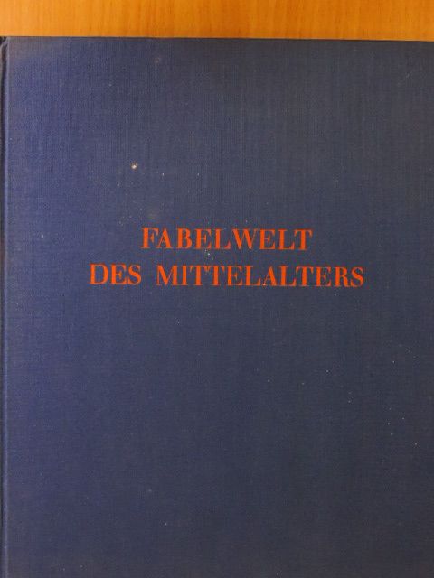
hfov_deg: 29.1
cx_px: 217
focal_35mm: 50
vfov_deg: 38.2
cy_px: 289
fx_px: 836
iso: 1600
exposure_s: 1/100
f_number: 4
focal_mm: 9
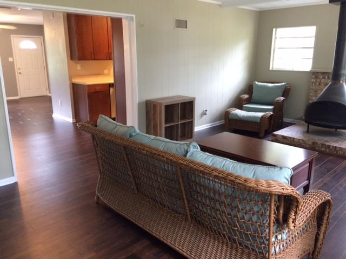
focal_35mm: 29
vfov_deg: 48.2
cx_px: 173
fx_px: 290
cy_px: 130
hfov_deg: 61.7
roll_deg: +1.5
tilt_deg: -13.1
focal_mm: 4.15
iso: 250
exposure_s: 1/24
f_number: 2.2
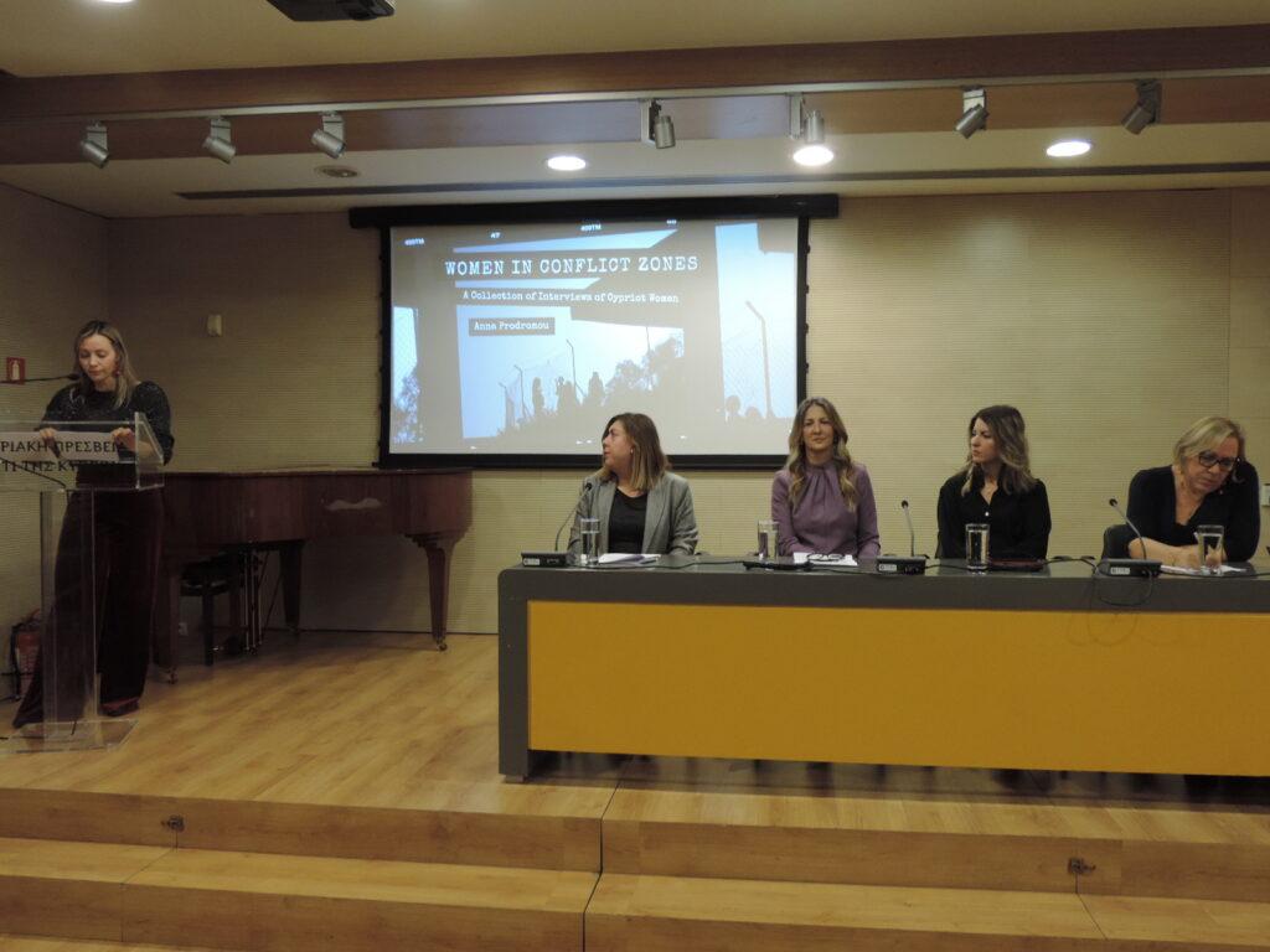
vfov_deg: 46.8
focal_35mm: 30
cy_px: 476
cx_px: 635
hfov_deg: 60.0
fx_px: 1101
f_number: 3.1
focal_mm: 5.3
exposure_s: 1/30
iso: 320
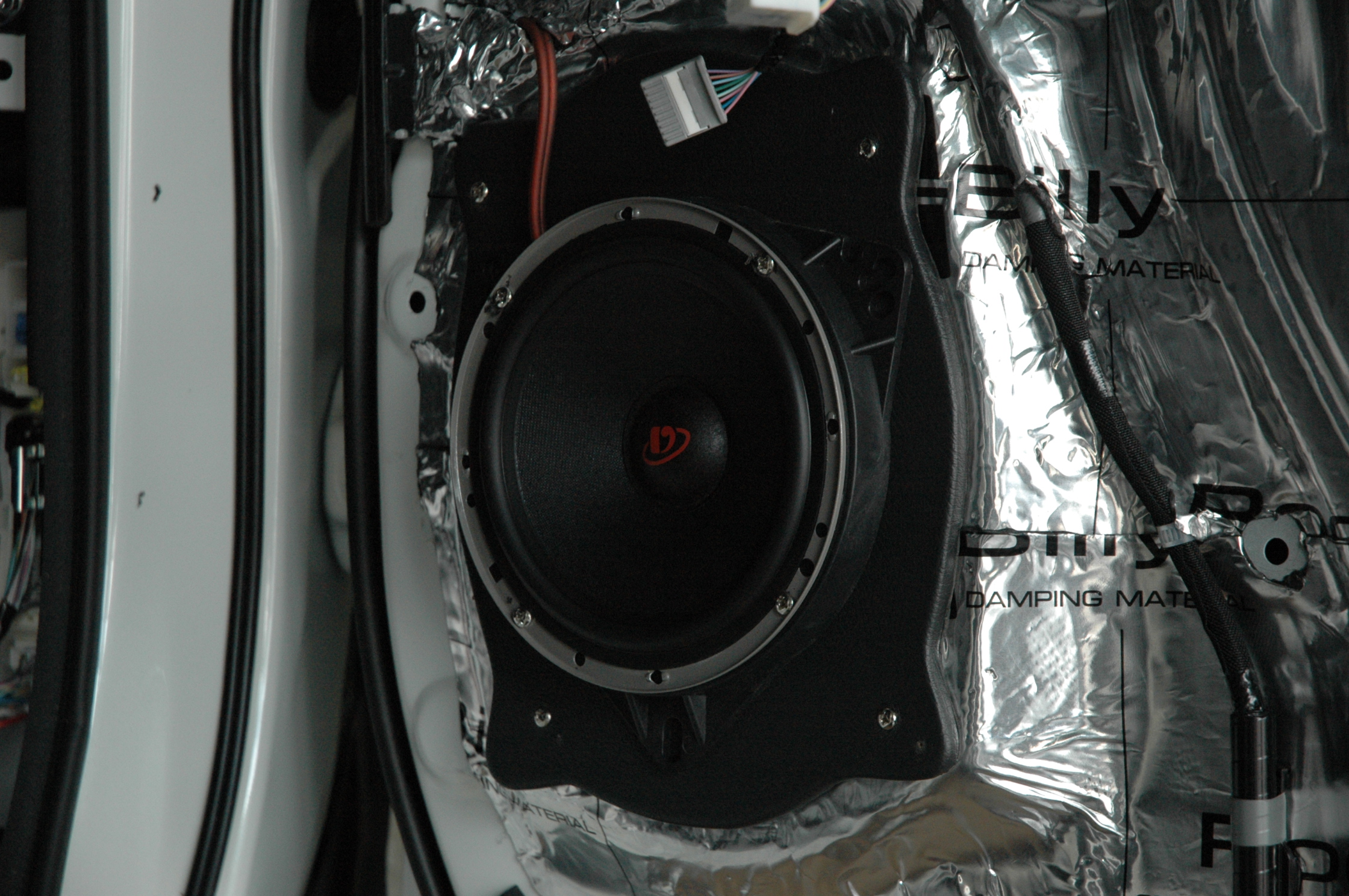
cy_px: 448
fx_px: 3930
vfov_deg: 13.0
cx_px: 674
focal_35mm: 105
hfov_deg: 19.5
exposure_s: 1/160
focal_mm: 70
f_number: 4.5
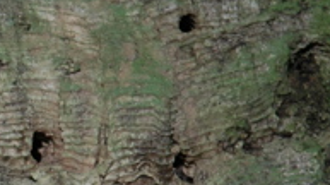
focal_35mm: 358
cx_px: -330
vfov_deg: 3.4
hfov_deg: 5.9
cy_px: 326
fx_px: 3130
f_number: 4.5
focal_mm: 55
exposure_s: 1/60
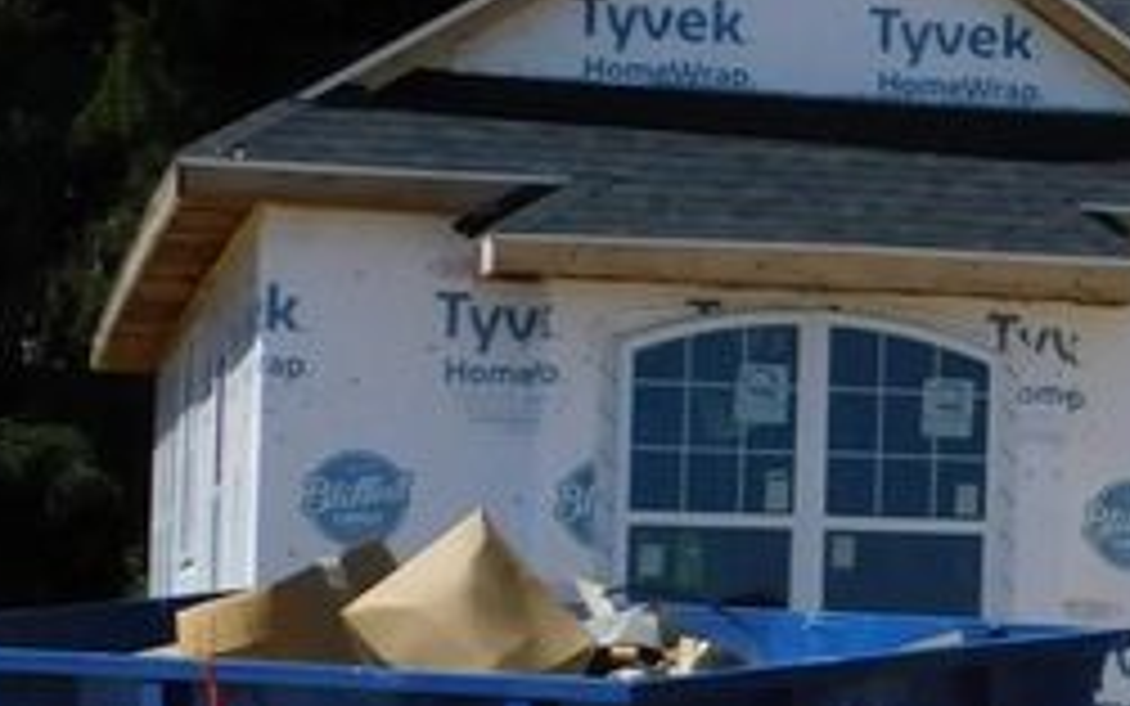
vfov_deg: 7.6
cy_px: 414
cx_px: 2233
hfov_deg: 11.0
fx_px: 5329
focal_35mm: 173
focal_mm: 7.1
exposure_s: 1/1500
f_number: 3.6
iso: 125
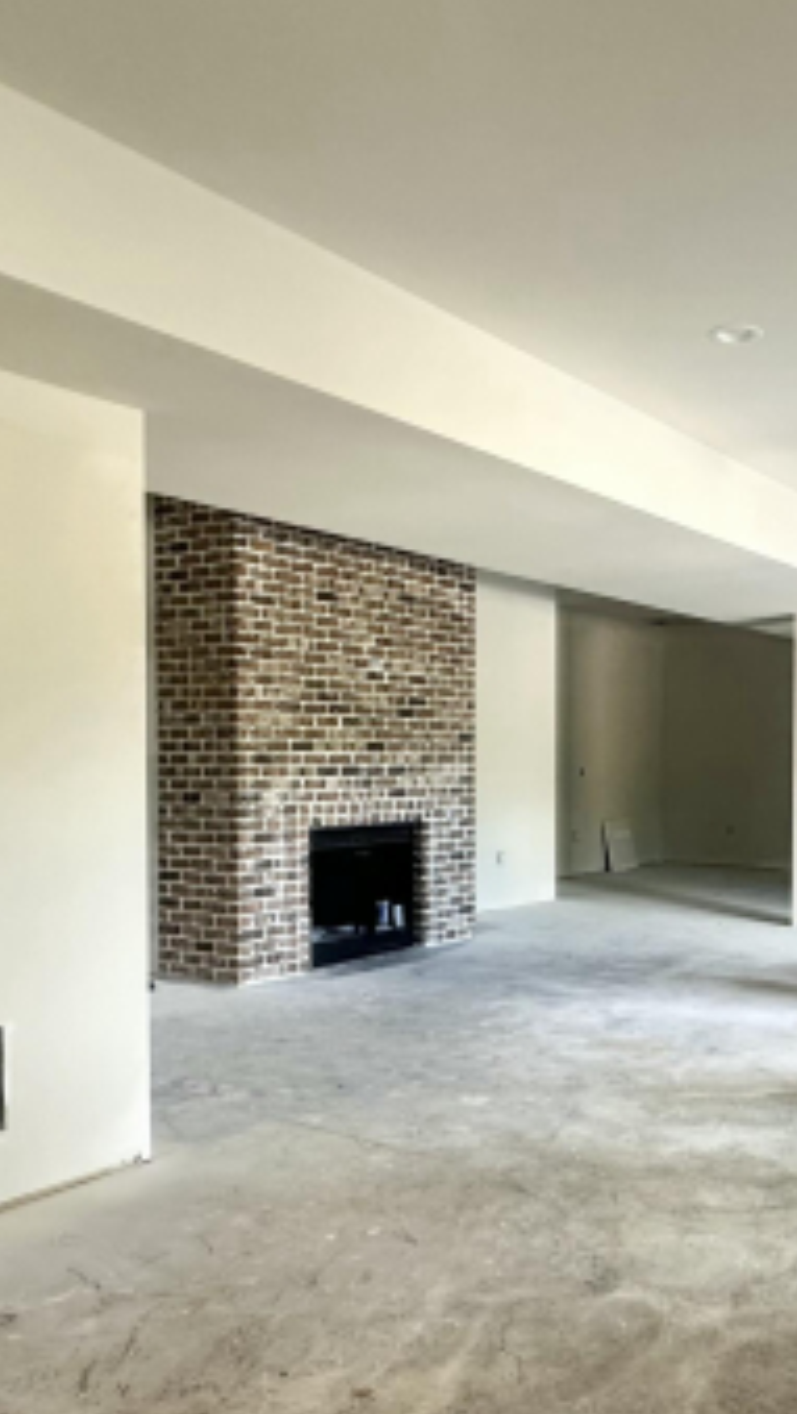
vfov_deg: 64.1
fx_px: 1126
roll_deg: -0.6
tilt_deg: -2.0
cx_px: 691
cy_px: 793
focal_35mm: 30
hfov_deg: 36.9
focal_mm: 2.22
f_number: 2.2
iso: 250
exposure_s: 1/60
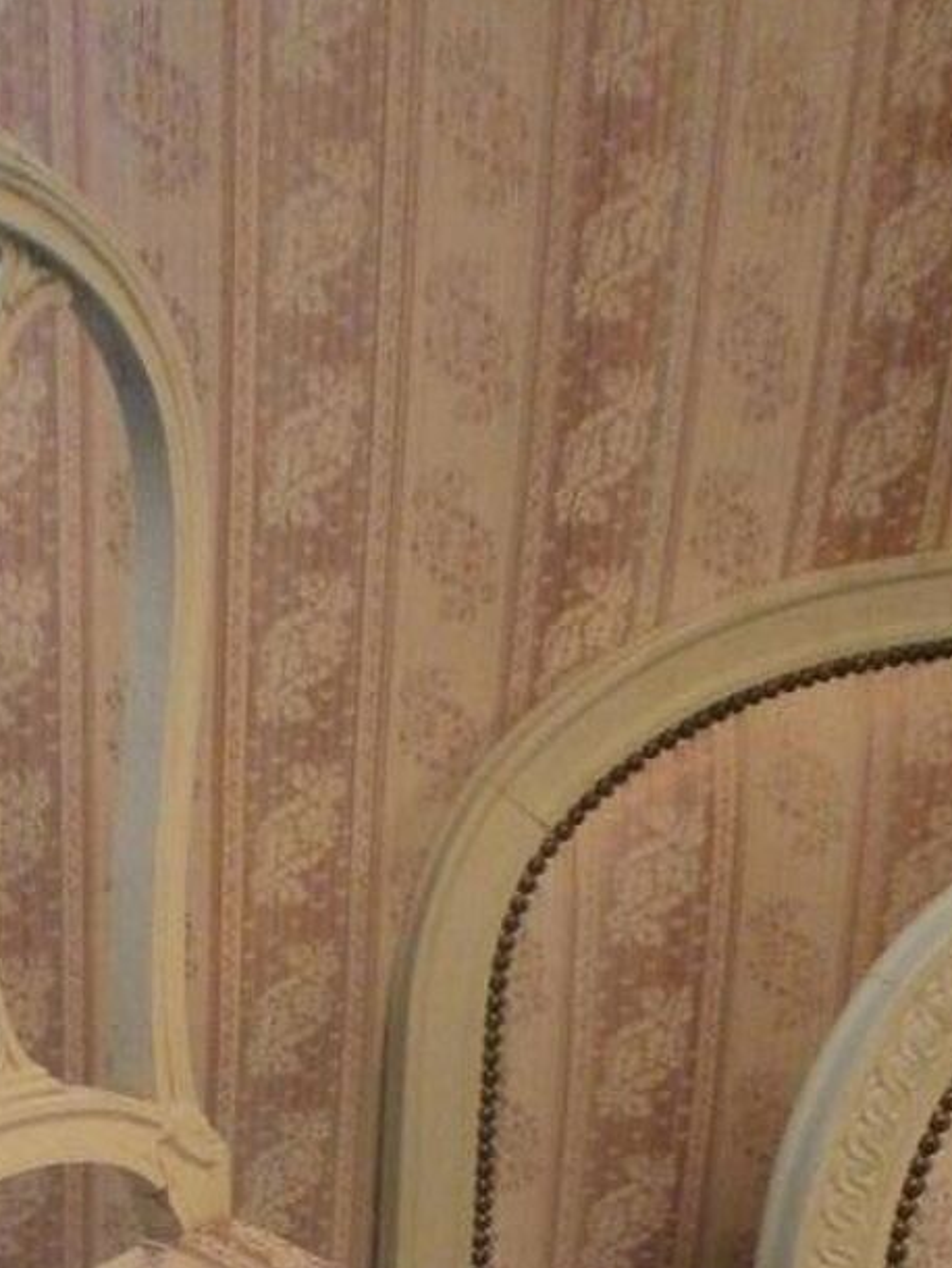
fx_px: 2162
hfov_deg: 24.2
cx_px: 127
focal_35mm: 59
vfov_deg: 29.8
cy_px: 1346
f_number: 2.9
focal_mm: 4.8
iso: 800
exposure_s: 1/60
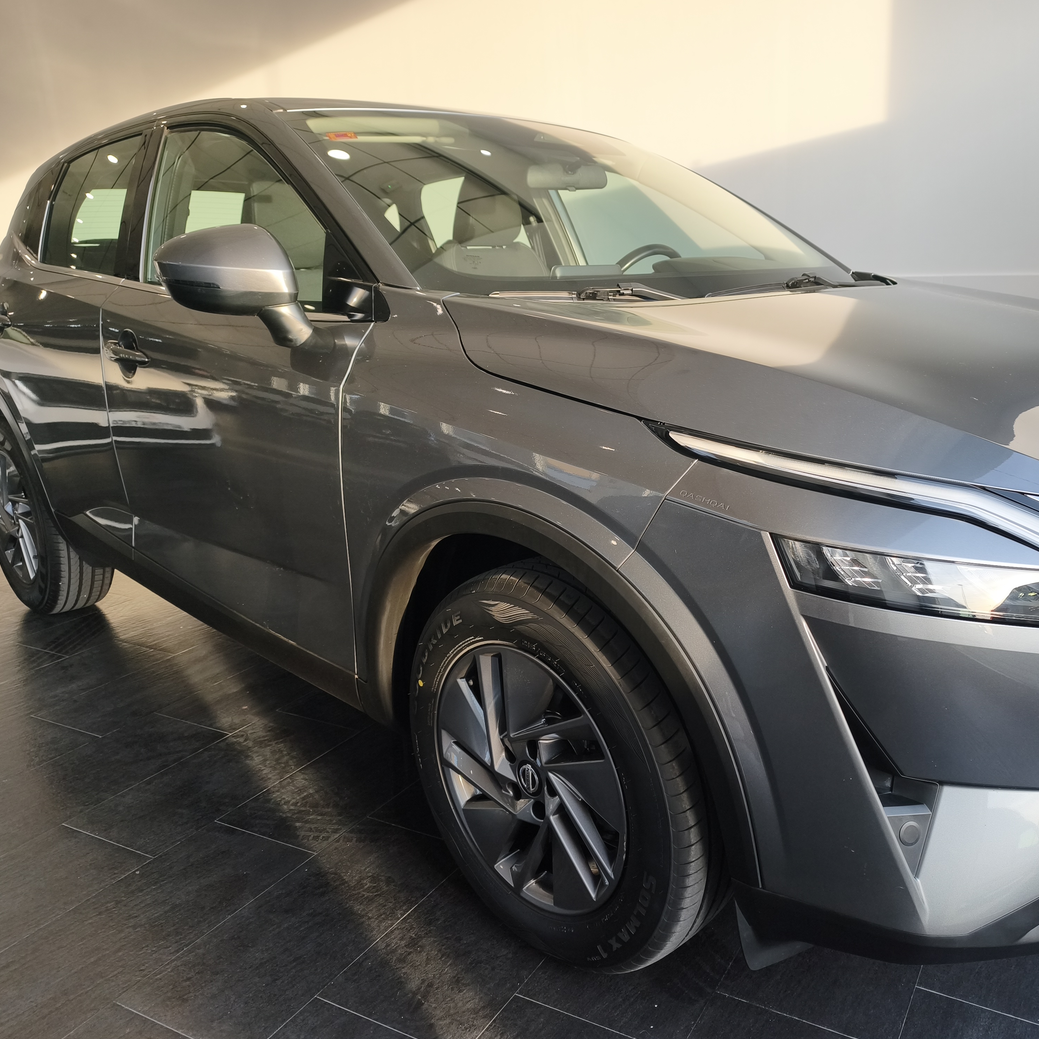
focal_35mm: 28
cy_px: 524
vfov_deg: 57.3
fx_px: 951
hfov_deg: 56.5
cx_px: 656
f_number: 1.62
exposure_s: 1/266
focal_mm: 6.45
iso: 50
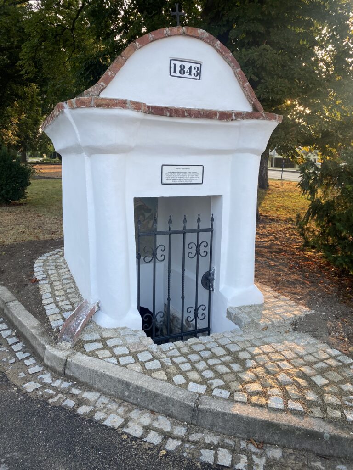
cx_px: 176
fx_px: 354
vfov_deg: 67.3
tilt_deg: -9.3
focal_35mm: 26
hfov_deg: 53.1
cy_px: 235
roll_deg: -0.9
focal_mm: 4.25
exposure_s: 1/177
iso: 32
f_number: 1.8
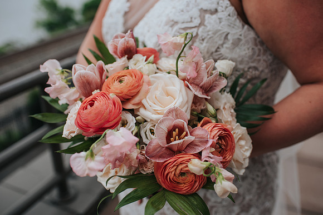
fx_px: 314
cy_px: 108
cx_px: 162
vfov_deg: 37.9
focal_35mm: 35
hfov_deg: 54.4
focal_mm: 35
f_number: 3.2
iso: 110
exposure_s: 1/800
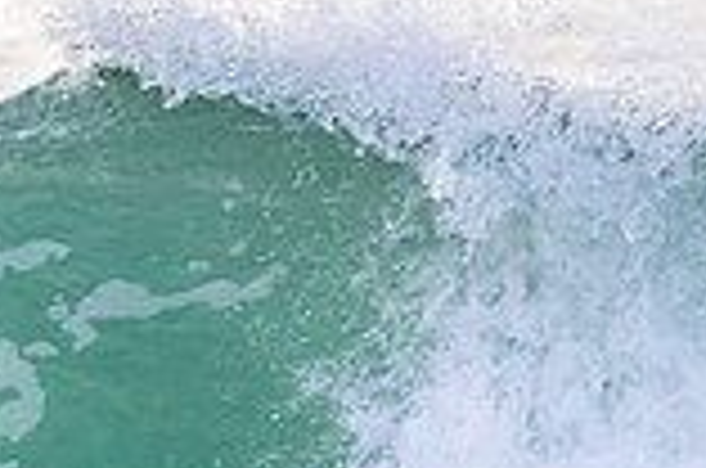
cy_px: 468
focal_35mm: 2223
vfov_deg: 0.6
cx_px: -459
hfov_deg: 0.9
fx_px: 43507
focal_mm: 400
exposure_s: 1/2500
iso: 900
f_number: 5.6
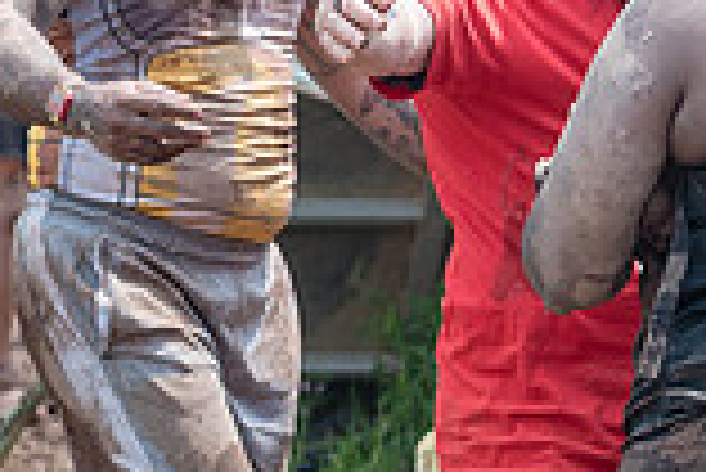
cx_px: 891
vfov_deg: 3.8
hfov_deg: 5.7
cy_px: 191
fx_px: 7086
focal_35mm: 361
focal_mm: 80
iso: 250
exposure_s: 1/500
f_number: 5
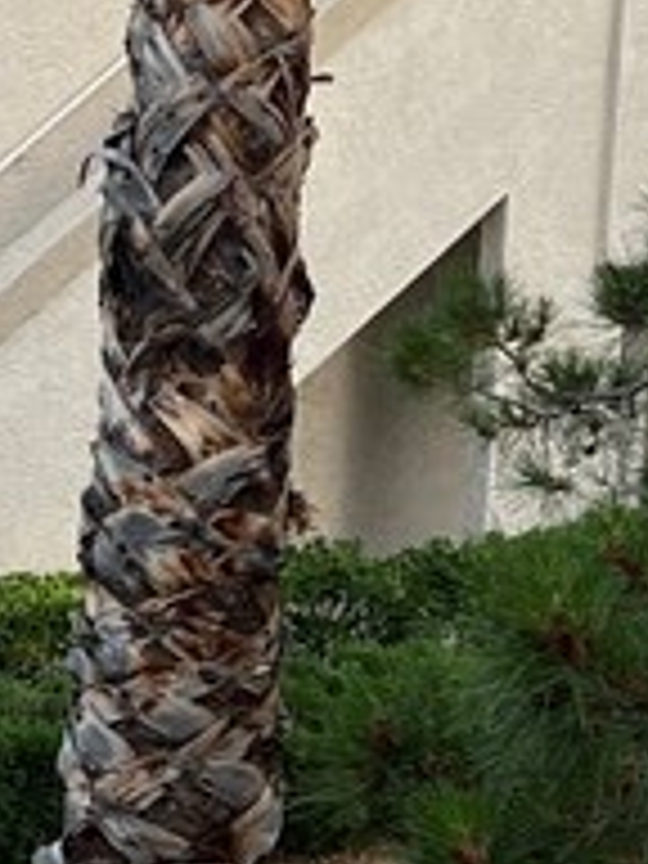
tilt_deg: -12.3
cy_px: 490
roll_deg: -1.5
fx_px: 3469
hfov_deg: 10.5
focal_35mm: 139
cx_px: -153
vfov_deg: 14.2
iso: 50
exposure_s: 1/588
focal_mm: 5.7
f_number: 1.5
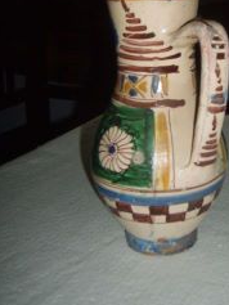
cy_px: 77
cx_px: 189
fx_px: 520
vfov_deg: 32.1
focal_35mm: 59
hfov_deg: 24.4
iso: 100
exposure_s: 1/45
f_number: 2.8
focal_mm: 5.8
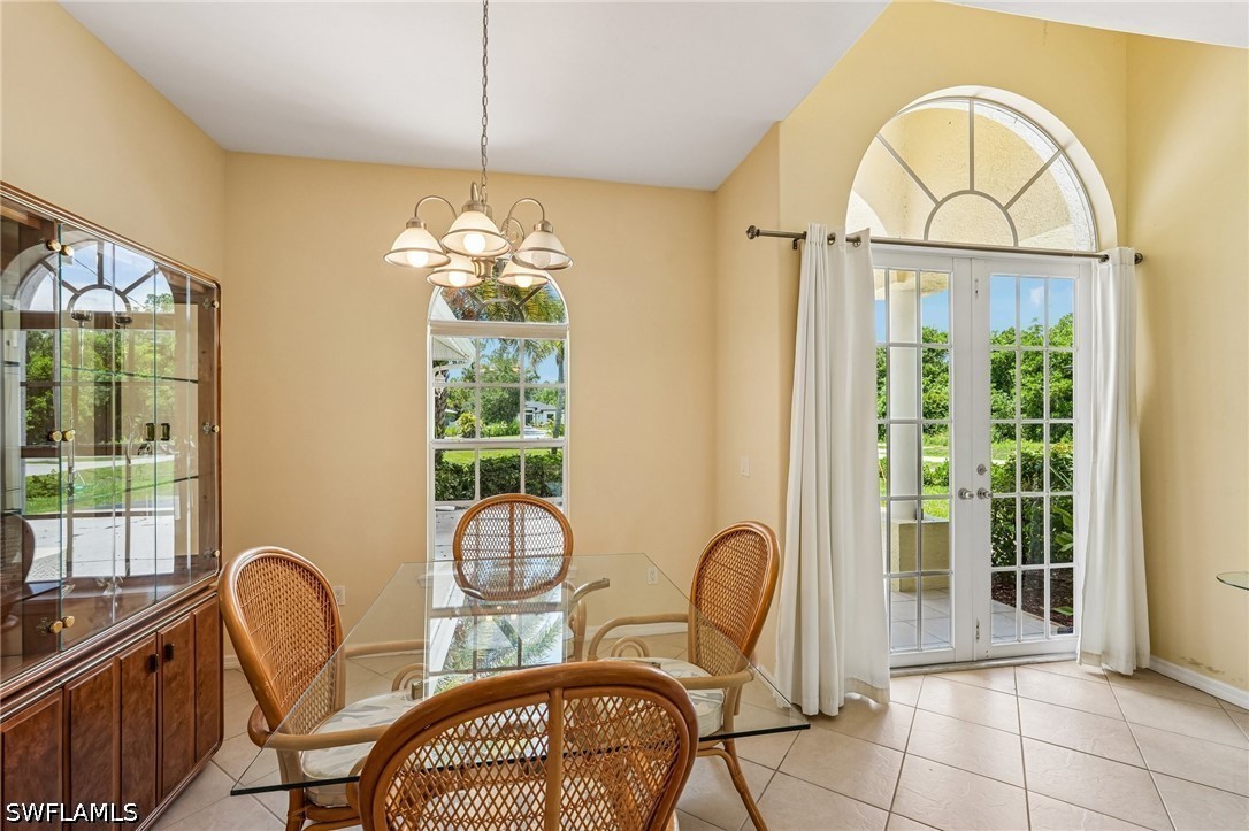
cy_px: 416
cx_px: 624
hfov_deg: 95.0
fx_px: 572
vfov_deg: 72.0
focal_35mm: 16
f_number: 8
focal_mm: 16.5
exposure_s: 1/80
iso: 400
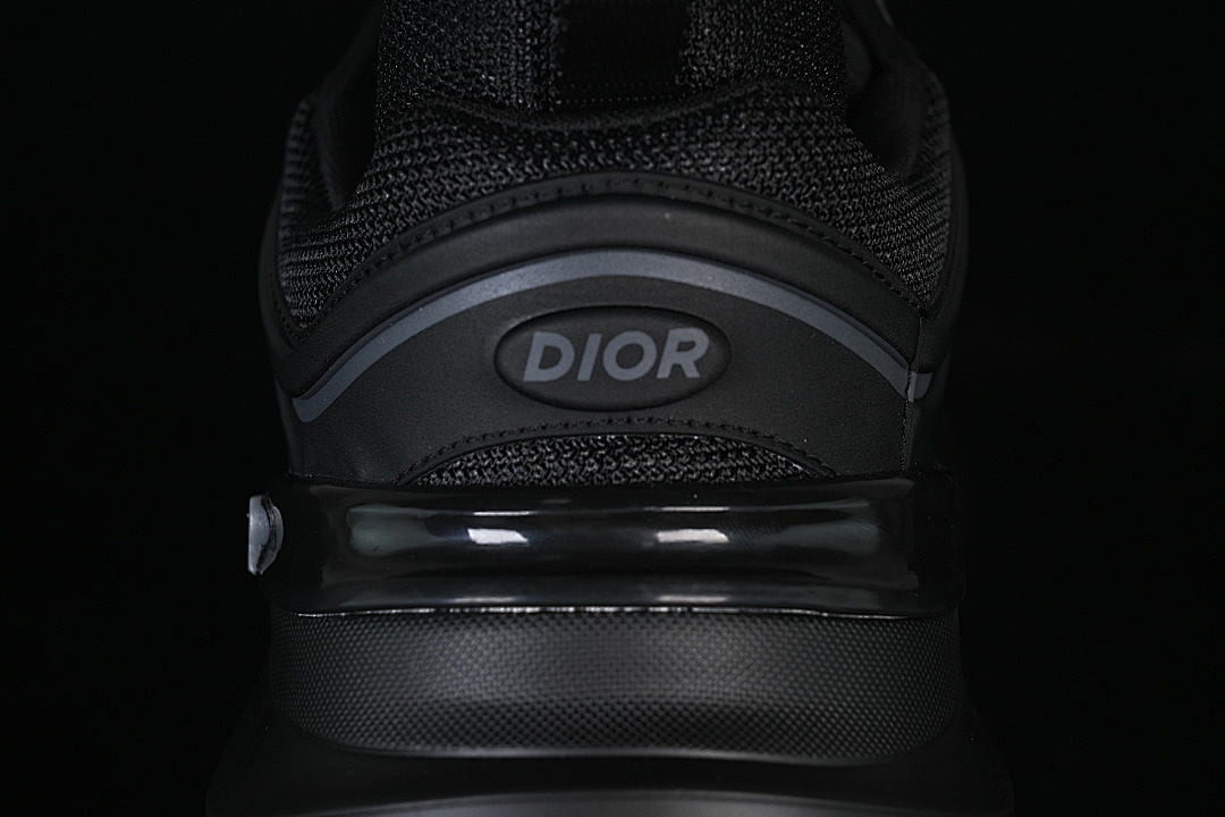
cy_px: 408
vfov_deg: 18.2
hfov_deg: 27.0
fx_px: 2552
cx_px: 612
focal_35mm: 75
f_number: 6.3
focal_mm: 50
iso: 160
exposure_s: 1/50
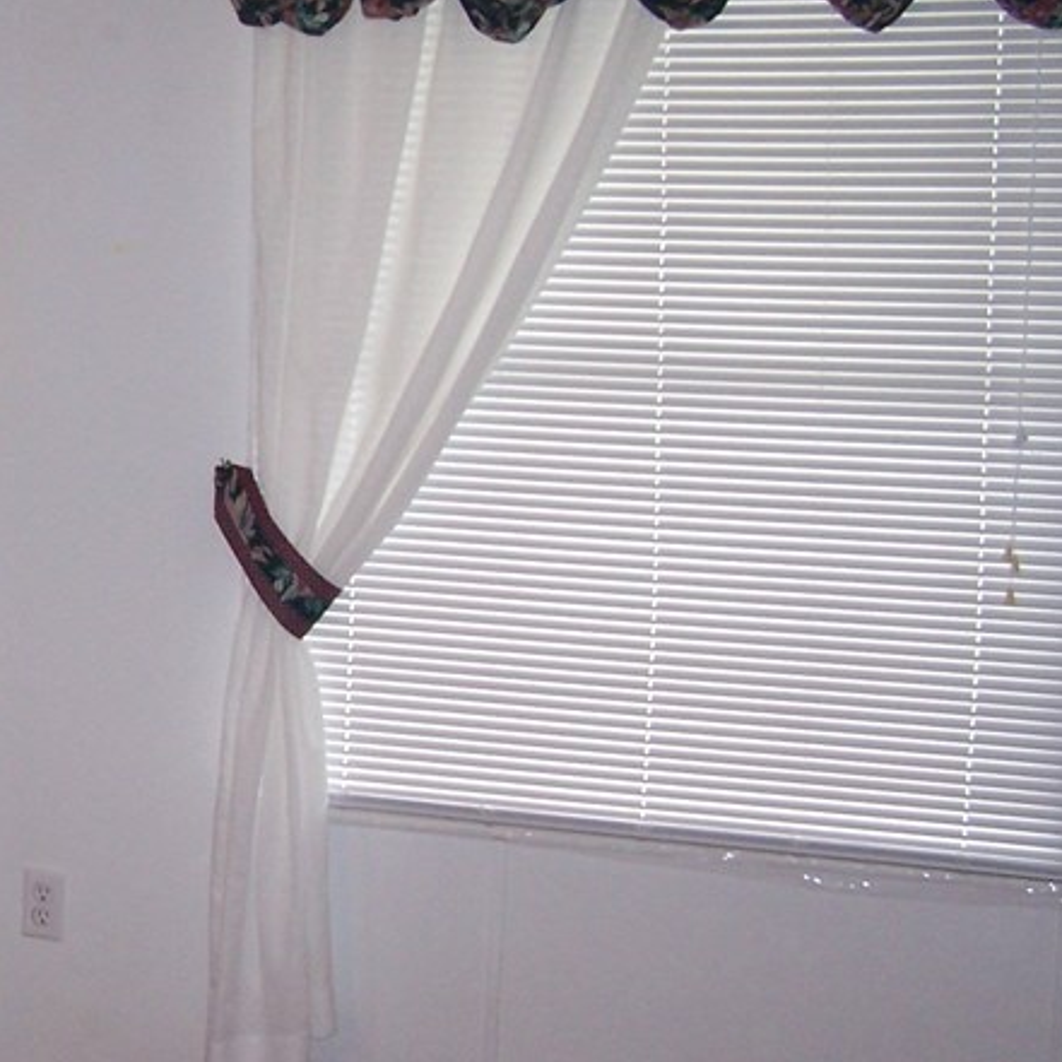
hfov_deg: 21.2
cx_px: -82
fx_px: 2707
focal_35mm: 78
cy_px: 527
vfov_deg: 22.2
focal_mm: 6.3
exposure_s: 1/60
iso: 140
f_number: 2.8
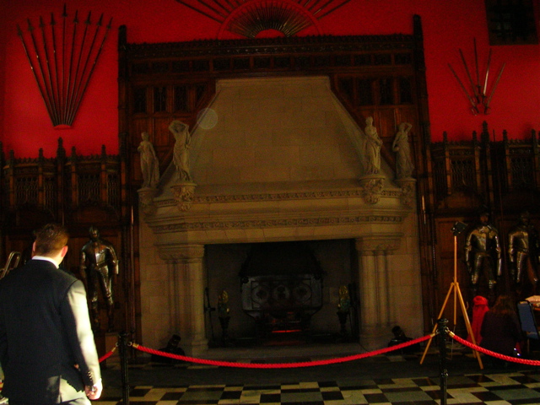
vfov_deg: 37.7
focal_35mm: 38
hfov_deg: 49.0
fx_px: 593
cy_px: 202
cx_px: 270
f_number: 2.8
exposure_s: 1/60.1
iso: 200
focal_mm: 5.8
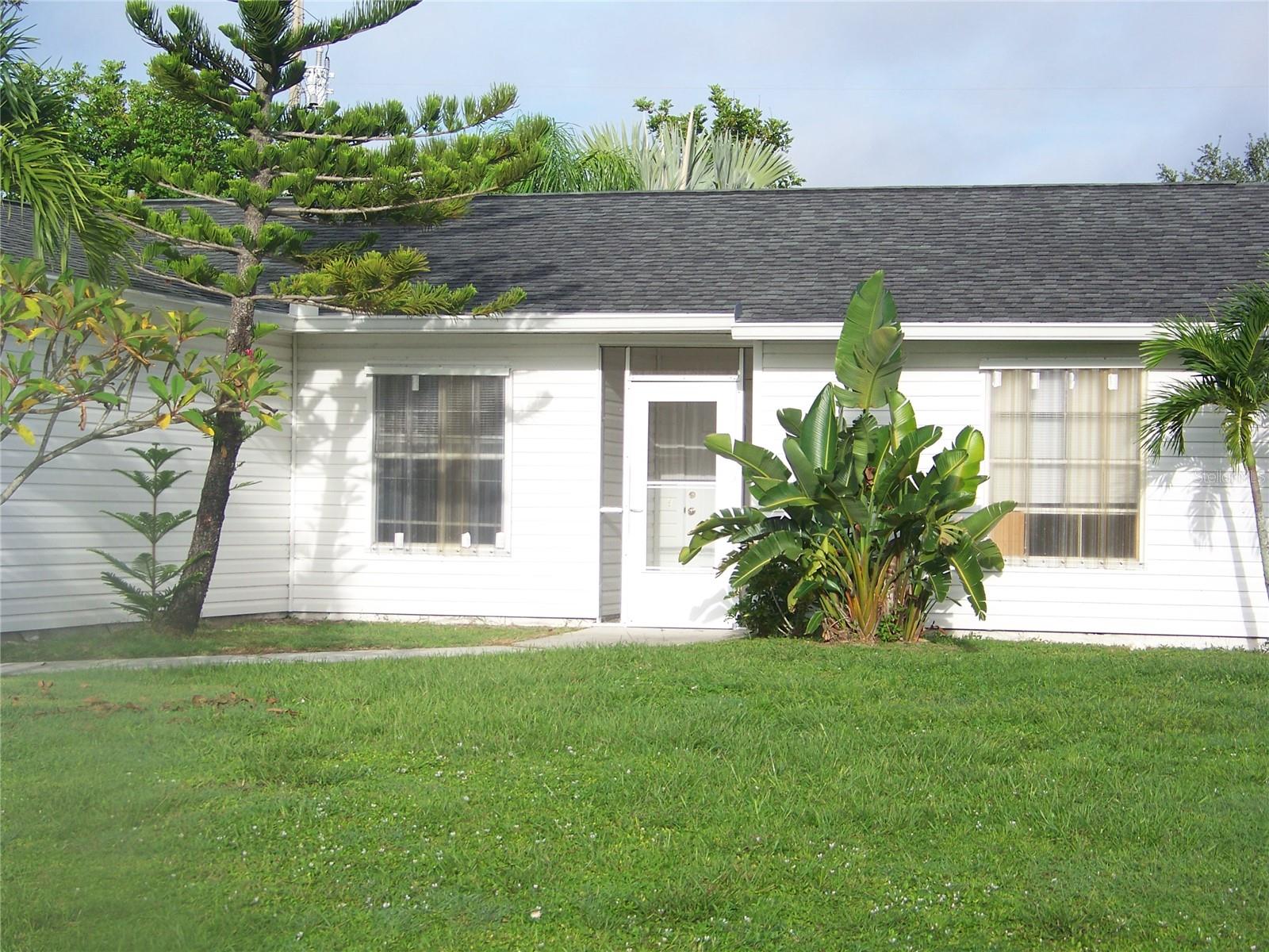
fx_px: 2859
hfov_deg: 25.0
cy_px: 476
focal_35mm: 78
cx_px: 634
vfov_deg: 18.9
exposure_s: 1/500
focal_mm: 13.2
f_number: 3.2
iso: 64
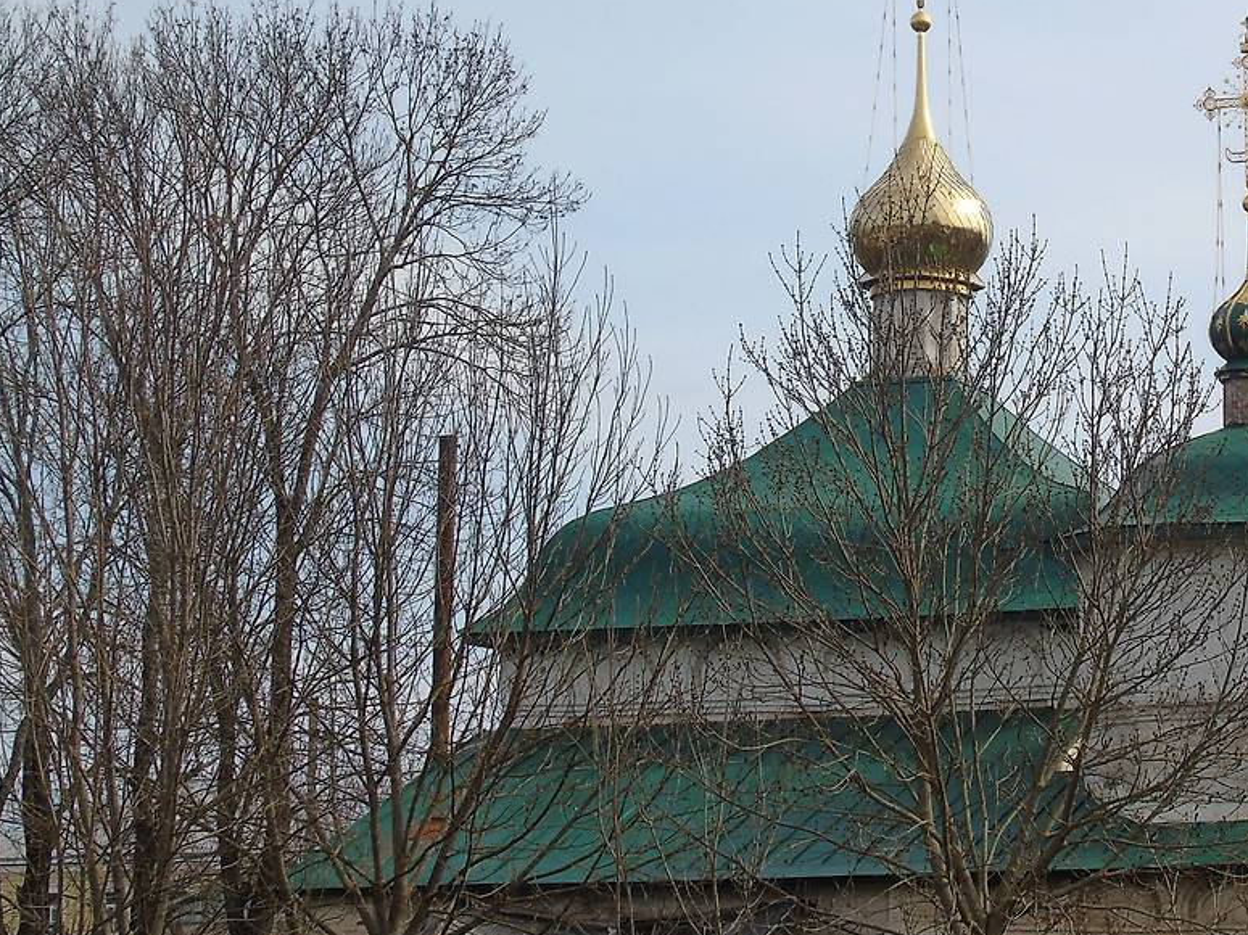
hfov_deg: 17.8
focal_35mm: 110
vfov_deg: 13.5
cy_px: 550
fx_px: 3965
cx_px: 936
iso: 80
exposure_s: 1/640
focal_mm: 13
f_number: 4.7
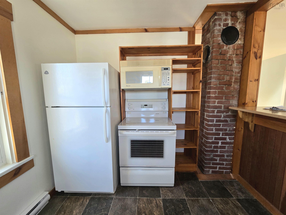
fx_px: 107
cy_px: 108
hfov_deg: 106.2
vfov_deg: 89.9
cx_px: 143
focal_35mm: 13
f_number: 2.2
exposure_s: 1/60.2
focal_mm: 2.2
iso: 100
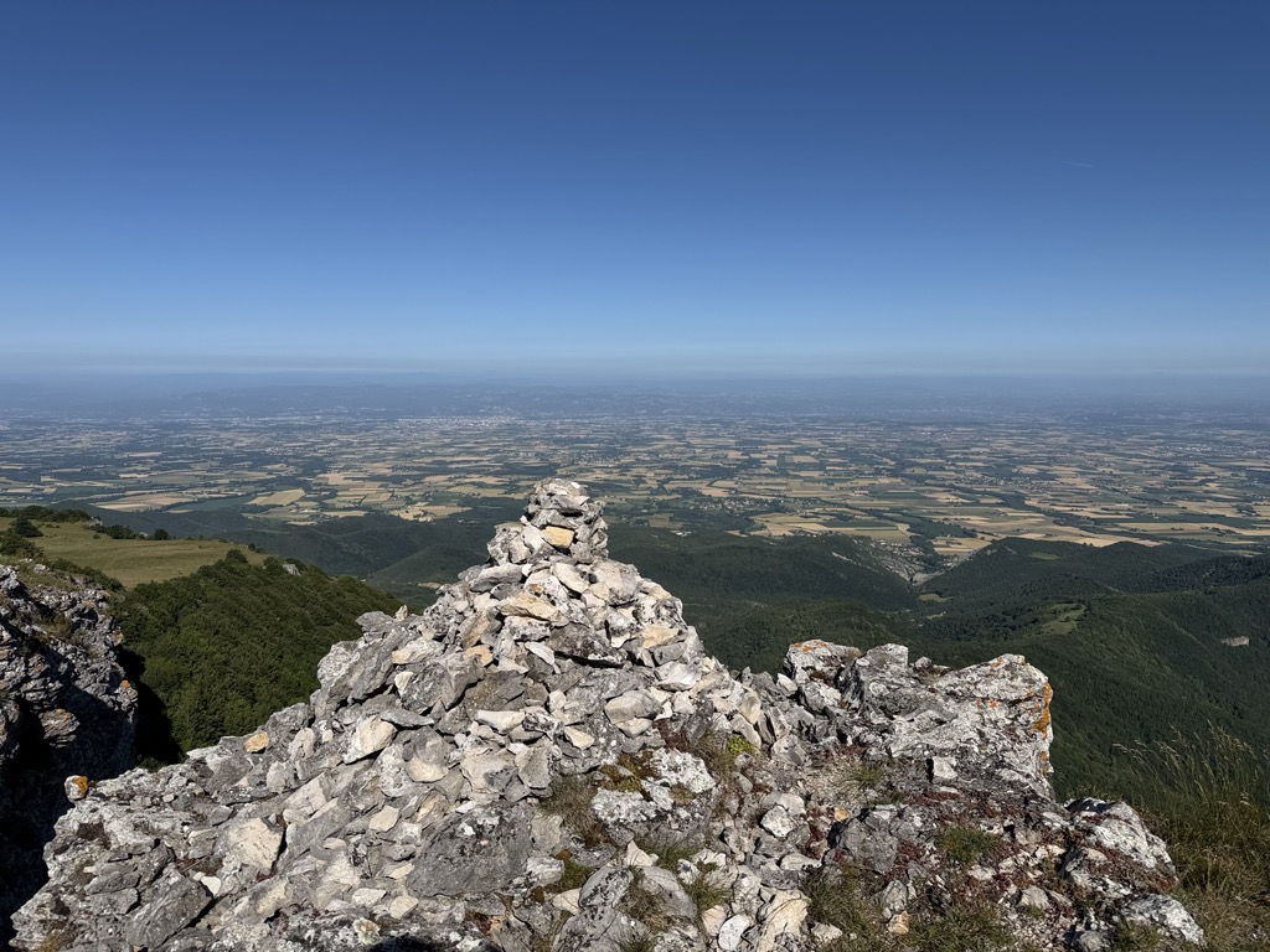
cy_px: 476
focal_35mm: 24
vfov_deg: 56.8
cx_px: 635
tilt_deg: -6.3
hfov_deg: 71.6
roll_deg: +0.0
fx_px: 881
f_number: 1.78
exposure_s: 1/9091
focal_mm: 6.76
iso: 80
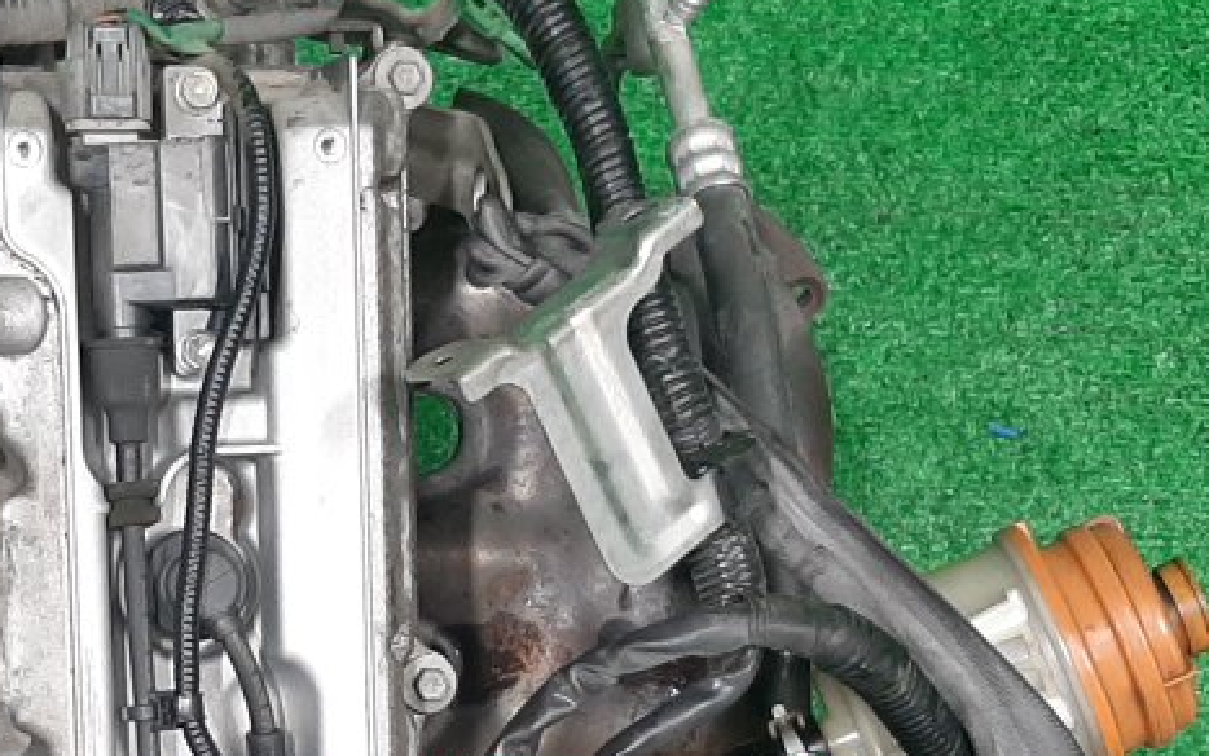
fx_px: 2801
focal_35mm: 85
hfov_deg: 23.9
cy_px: 738
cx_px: 212
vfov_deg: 15.1
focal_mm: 3.93
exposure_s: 1/50
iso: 117
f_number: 1.7
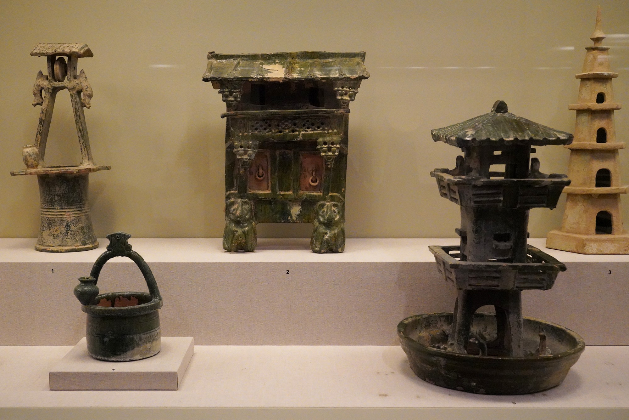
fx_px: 699
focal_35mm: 40
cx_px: 314
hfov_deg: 48.5
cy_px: 210
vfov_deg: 33.4
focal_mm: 40
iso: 12800
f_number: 7.1
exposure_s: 1/100
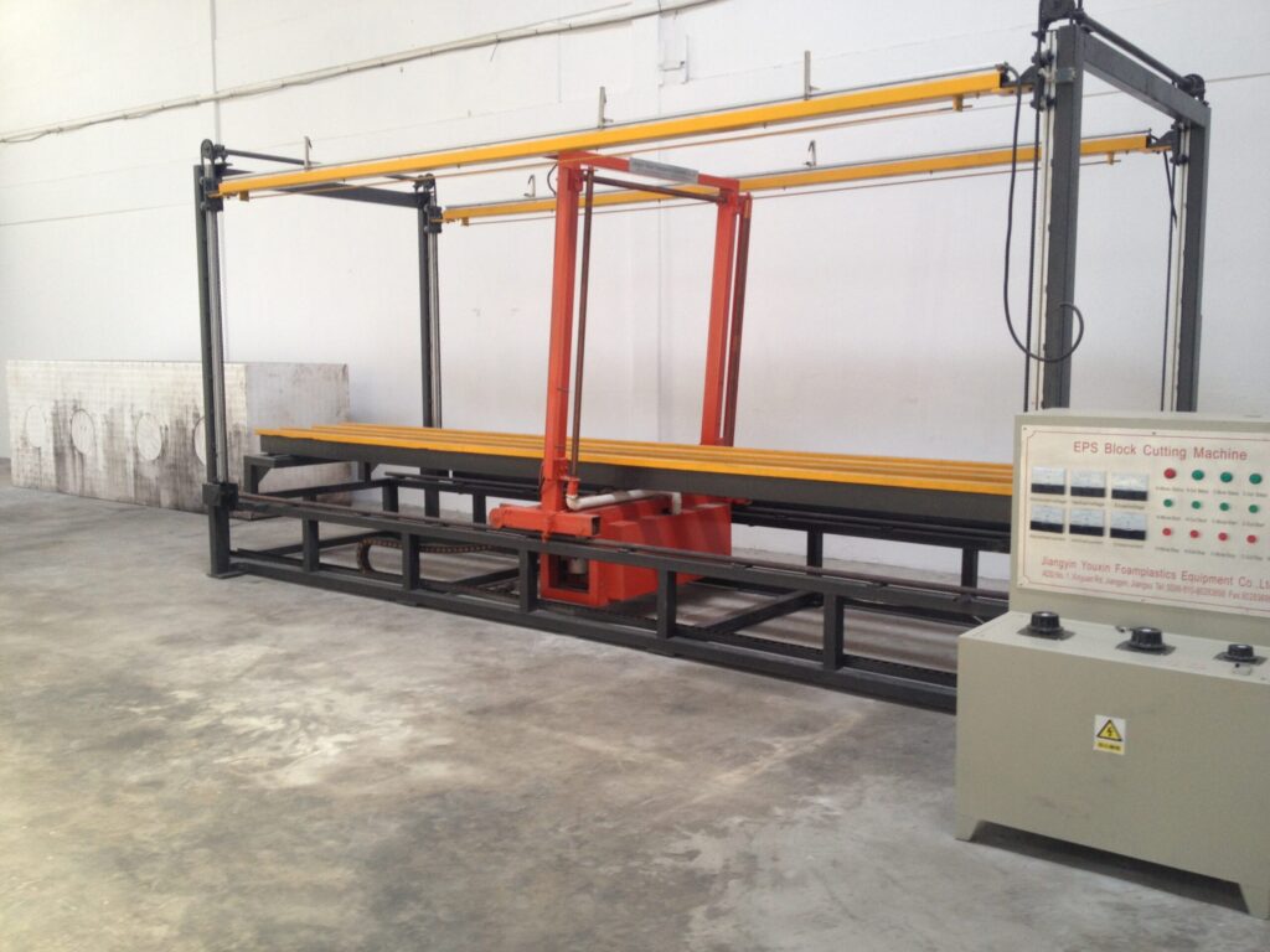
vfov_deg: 40.7
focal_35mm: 35
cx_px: 635
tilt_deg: -4.1
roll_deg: +0.1
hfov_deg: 52.6
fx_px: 1284
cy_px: 476
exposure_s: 1/30
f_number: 2.4
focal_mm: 4.28
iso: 50
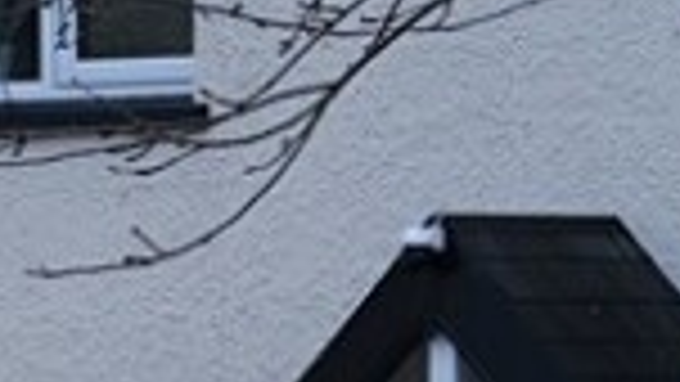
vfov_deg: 2.0
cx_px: -1117
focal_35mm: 617
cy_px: 440
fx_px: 11127
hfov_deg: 3.4
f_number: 4
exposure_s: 1/480
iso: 400
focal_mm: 66
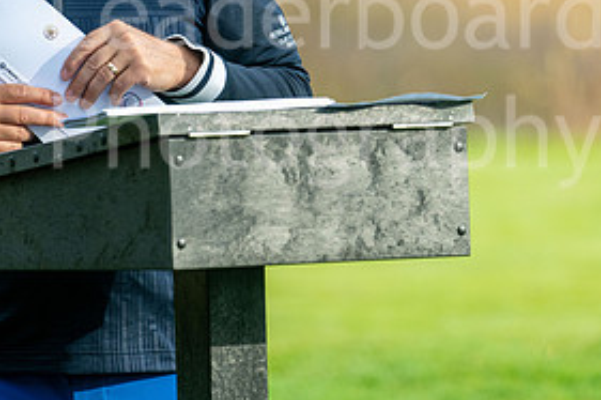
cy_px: 33
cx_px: 329
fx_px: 10344
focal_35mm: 620
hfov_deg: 3.3
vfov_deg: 2.2
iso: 500
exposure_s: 1/1000
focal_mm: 300
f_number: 5
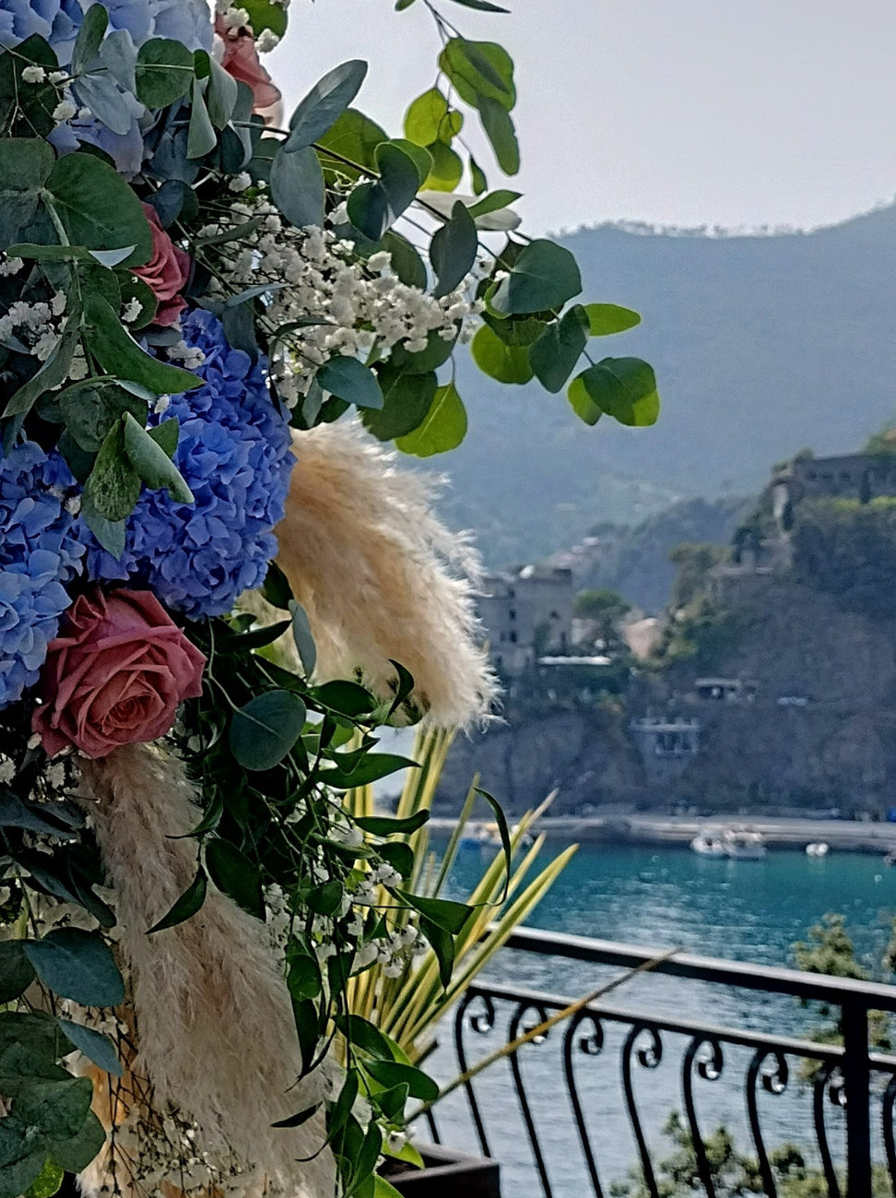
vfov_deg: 28.8
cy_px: 377
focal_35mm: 67
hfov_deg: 21.0
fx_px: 2316
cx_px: -38
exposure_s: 1/968
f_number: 1.7
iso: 100
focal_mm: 4.71
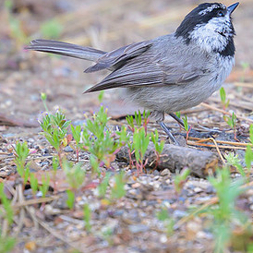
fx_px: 17613
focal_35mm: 2130
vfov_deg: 0.8
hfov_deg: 0.8
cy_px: 30
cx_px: 184
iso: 1600
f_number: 4
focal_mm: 560
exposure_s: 1/160
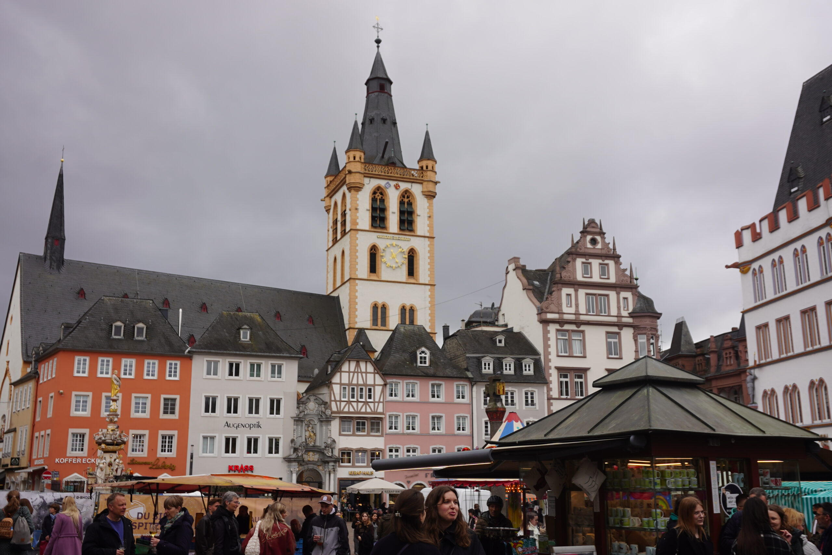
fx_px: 832
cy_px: 278
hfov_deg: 53.1
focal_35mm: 36
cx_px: 416
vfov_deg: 36.9
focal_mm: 24
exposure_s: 1/100
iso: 100
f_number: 6.3
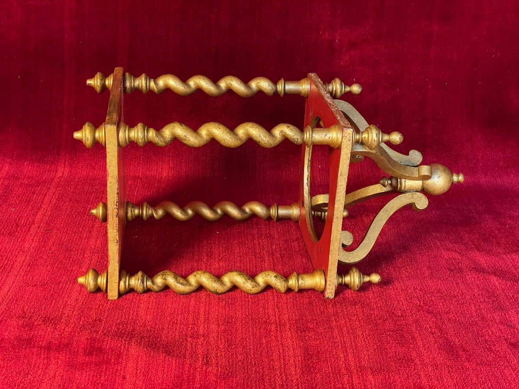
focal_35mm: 52
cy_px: 194
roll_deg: -3.2
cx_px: 260
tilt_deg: -23.4
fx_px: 780
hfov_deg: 36.8
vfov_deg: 28.0
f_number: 2
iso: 640
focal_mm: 6
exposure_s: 1/60
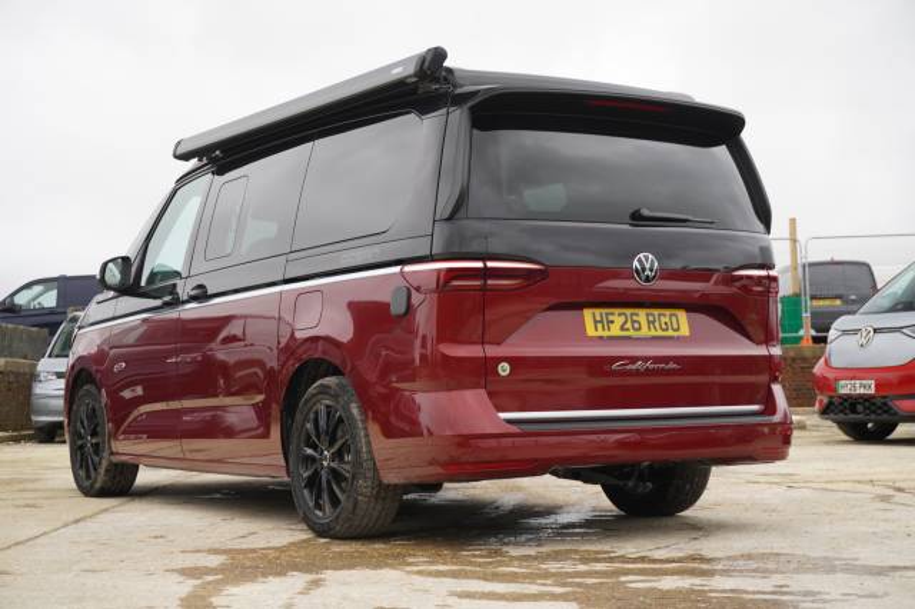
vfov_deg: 23.8
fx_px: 1448
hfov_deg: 35.1
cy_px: 304
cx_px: 458
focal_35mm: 57
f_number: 5.6
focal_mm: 38
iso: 250
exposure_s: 1/60
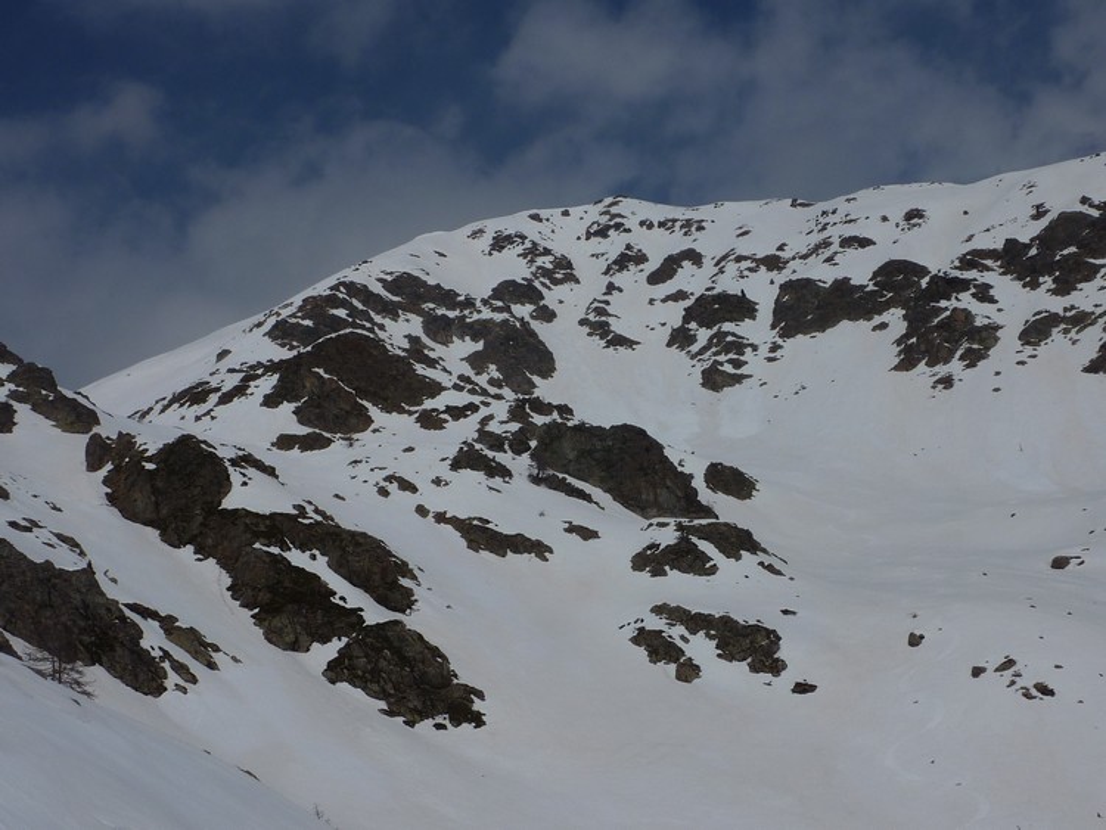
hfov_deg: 39.6
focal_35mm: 48
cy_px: 415
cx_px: 553
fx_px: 1534
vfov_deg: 30.3
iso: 80
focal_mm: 6.5
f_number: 6.3
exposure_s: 1/2000
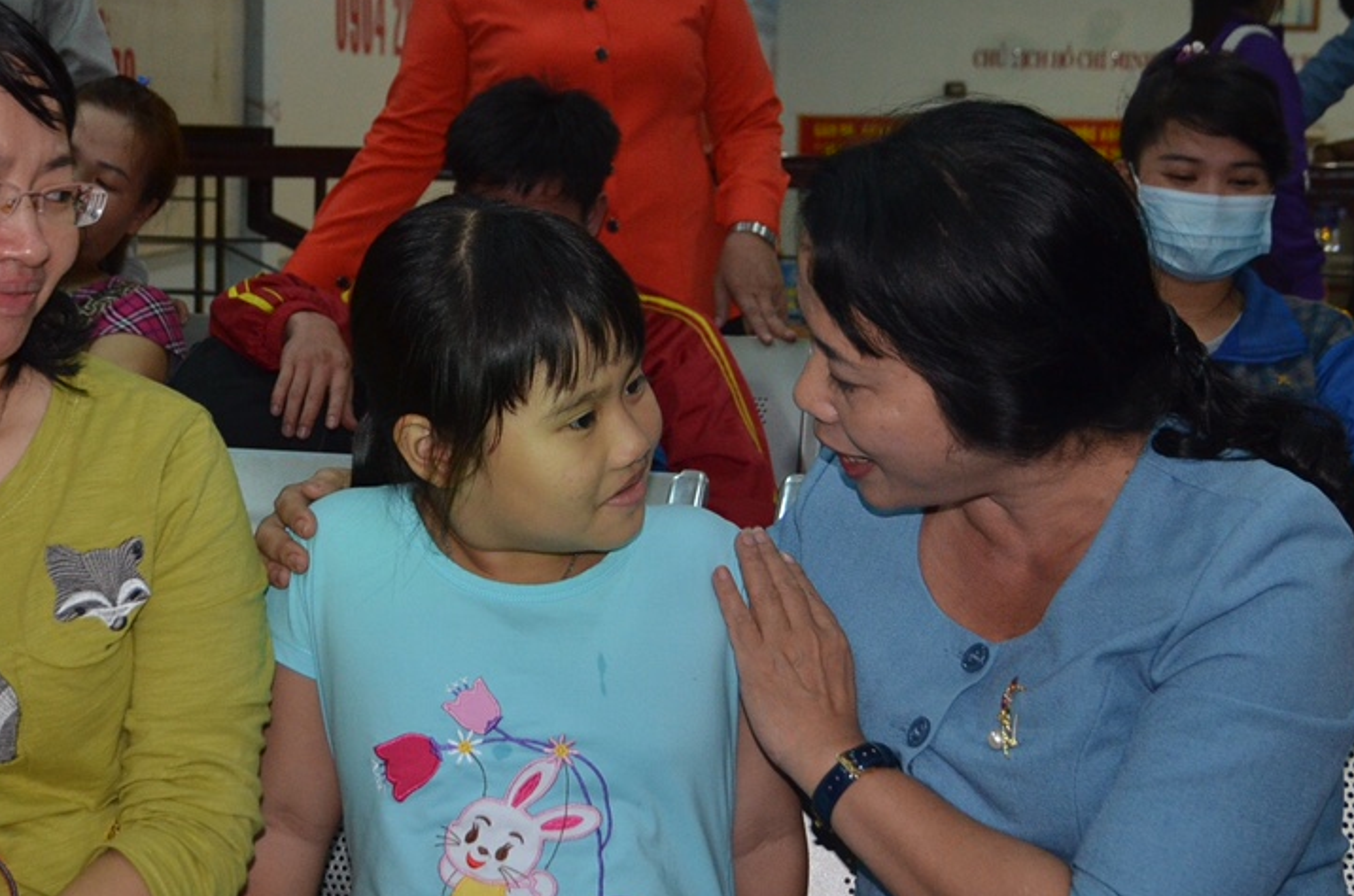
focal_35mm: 59
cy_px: 291
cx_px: 558
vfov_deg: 22.8
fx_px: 2214
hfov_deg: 33.9
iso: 800
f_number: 3.8
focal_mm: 22
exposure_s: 1/60
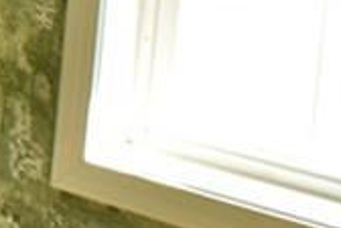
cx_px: -402
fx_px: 2074
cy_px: -305
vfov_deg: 6.0
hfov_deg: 8.7
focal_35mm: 219
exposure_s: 1/8
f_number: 4
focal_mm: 24
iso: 100
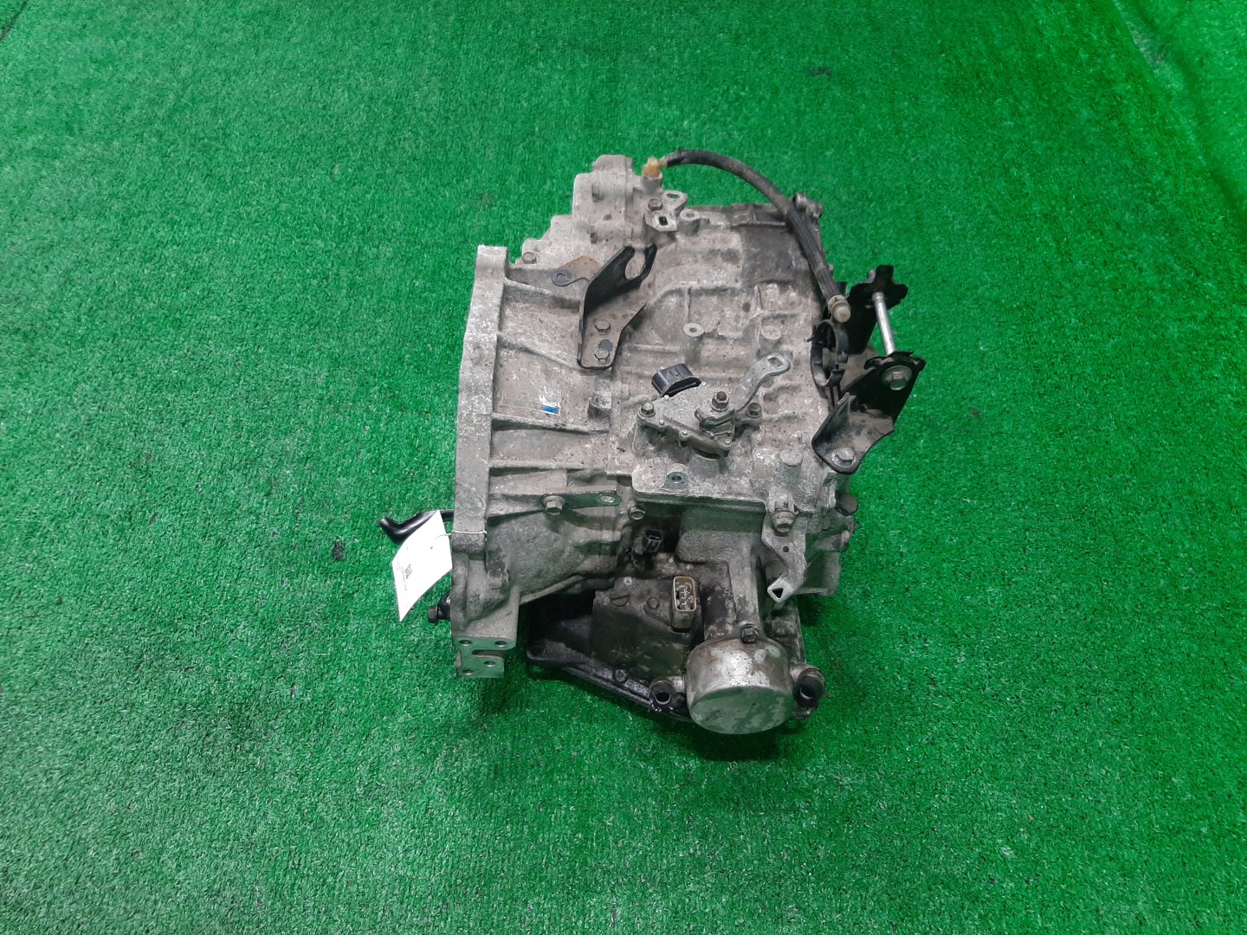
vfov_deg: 53.1
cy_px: 468
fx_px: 937
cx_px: 624
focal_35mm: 26
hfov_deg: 67.3
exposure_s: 1/50
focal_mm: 3.93
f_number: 1.7
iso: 126
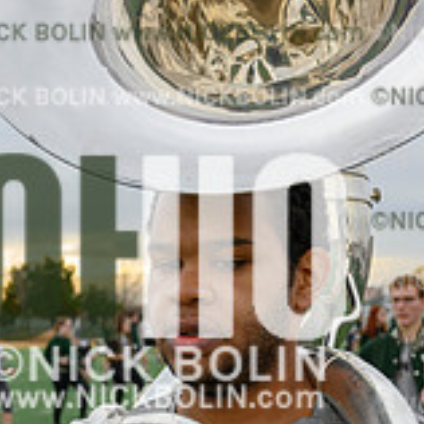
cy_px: 283
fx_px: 1039
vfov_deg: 23.0
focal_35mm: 75
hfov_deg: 23.0
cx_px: 156
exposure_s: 1/500
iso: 200
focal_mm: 24
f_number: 4
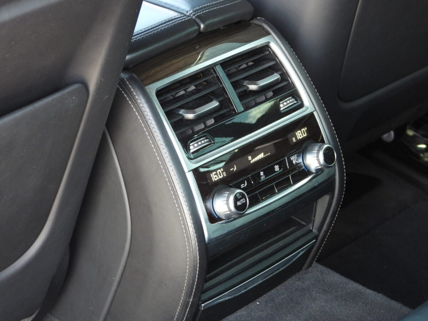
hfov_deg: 17.1
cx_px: 214
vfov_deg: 12.9
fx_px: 1422
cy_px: 160
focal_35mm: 115
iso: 400
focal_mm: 20.7
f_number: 4
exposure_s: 1/40
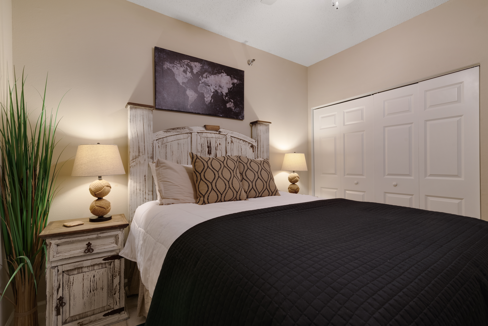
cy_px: 163
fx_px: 217
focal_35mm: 16
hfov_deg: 96.7
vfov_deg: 73.8
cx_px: 244
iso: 320
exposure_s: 1/6
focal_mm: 16
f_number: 9
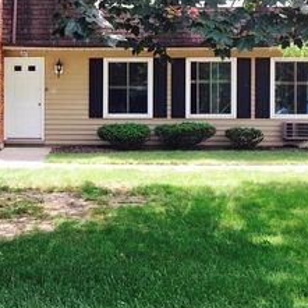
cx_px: 52
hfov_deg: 28.8
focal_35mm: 58
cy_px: 114
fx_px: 584
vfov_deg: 29.4
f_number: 2.2
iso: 25
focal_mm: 4.15
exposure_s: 1/120
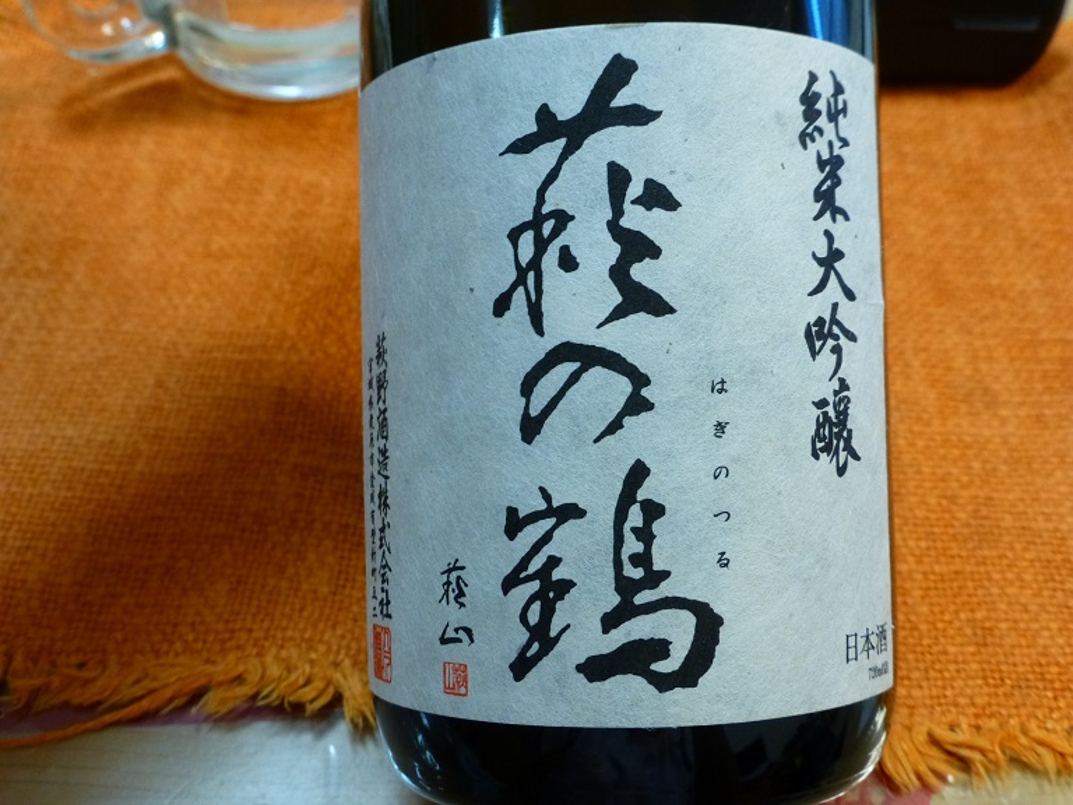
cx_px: 536
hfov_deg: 45.8
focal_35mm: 41
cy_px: 402
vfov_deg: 35.1
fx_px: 1271
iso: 400
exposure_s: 1/30
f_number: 3.9
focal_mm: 7.4
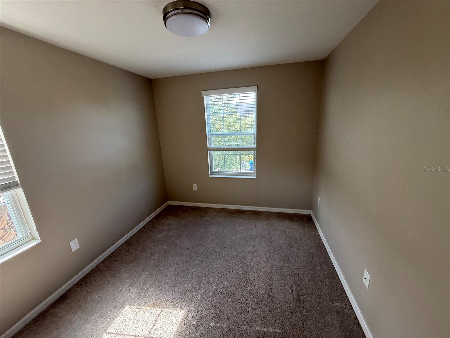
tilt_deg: -13.4
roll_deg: +0.0
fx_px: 182
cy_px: 169
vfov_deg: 85.7
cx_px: 225
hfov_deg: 102.1
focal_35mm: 14
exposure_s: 1/99
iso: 80
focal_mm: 2.22
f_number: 2.2
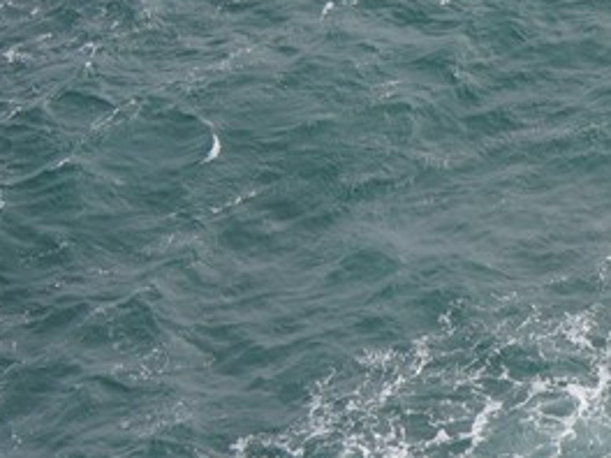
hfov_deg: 6.8
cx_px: 2046
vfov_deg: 5.8
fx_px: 4501
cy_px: 72
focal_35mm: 255
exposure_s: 1/80
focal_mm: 35
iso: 100
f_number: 9
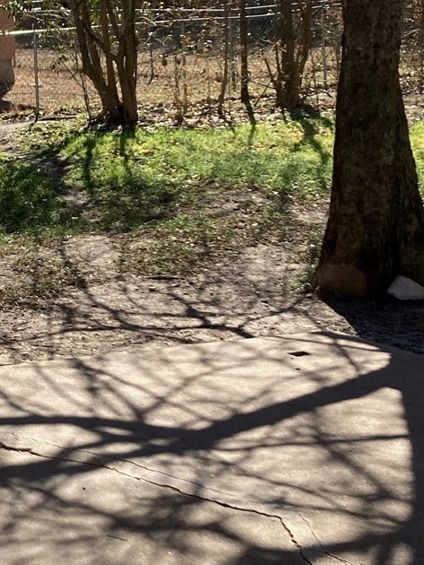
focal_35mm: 91
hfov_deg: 15.6
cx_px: -90
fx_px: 1485
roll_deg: +3.4
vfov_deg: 21.5
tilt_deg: -11.0
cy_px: 346
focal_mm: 3.99
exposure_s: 1/1033
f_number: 1.8
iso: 20
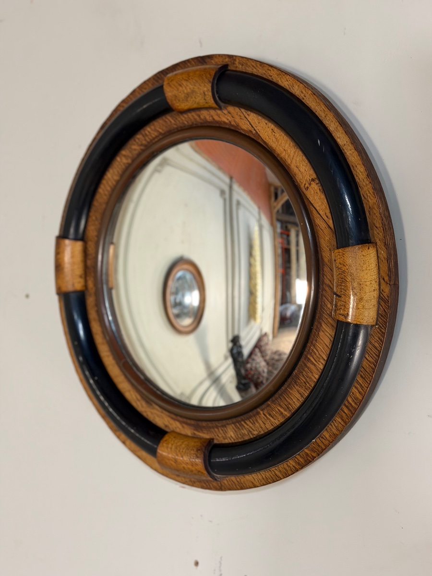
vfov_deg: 39.7
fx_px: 799
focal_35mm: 48
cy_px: 288
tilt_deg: +0.4
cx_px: 216
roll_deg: -2.8
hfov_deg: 30.3
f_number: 1.78
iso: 200
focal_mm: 6.76
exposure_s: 1/33
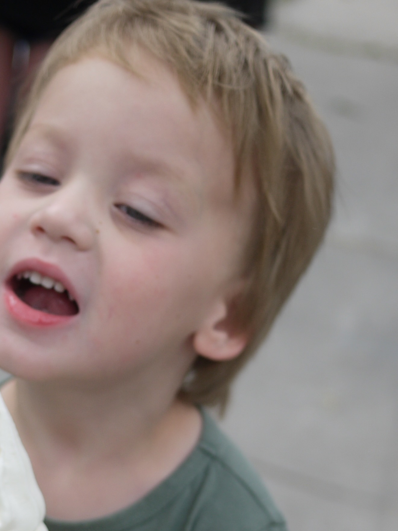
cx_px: 19
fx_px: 1395
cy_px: 452
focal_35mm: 91
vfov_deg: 21.2
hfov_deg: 16.0
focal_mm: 20
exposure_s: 1/1000
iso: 100
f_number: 2
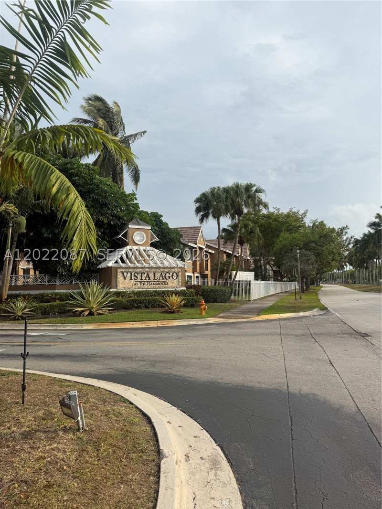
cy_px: 254
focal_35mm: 24
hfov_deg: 56.8
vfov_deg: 71.6
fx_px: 353
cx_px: 191
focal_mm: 6.76
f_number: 1.78
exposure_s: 1/2801
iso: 80
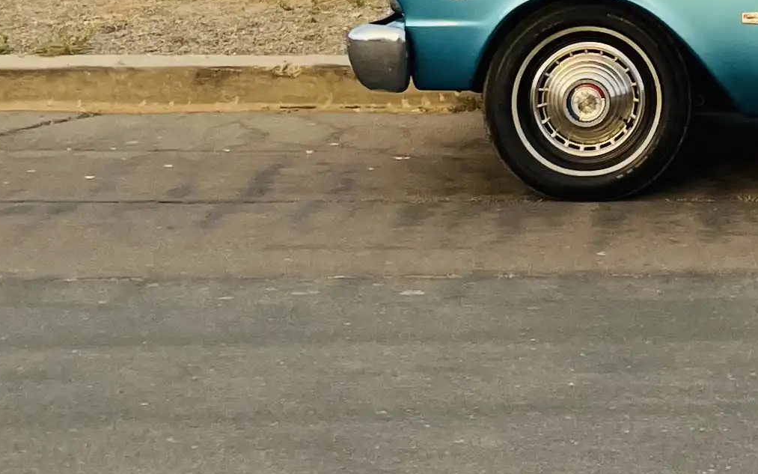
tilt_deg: +0.1
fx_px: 2231
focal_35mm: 108
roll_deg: -1.4
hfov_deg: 18.5
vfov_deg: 11.3
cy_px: -386
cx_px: 863
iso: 50
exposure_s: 1/350
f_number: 1.6
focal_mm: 5.1
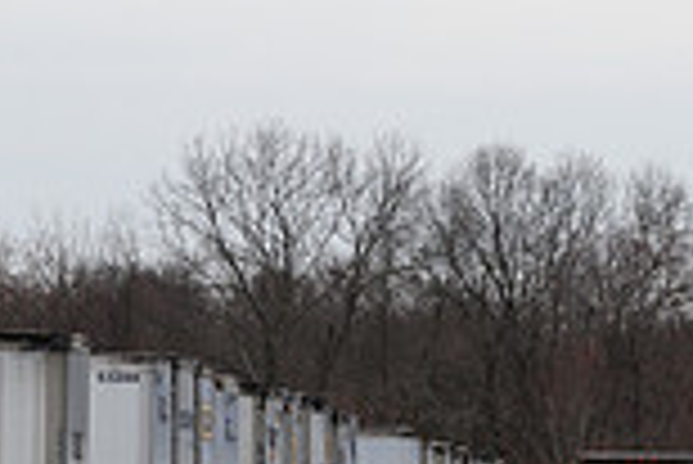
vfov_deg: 3.1
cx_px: 742
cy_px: 437
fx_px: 8690
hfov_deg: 4.6
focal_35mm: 451
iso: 400
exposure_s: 1/250
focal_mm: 120
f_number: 5.6
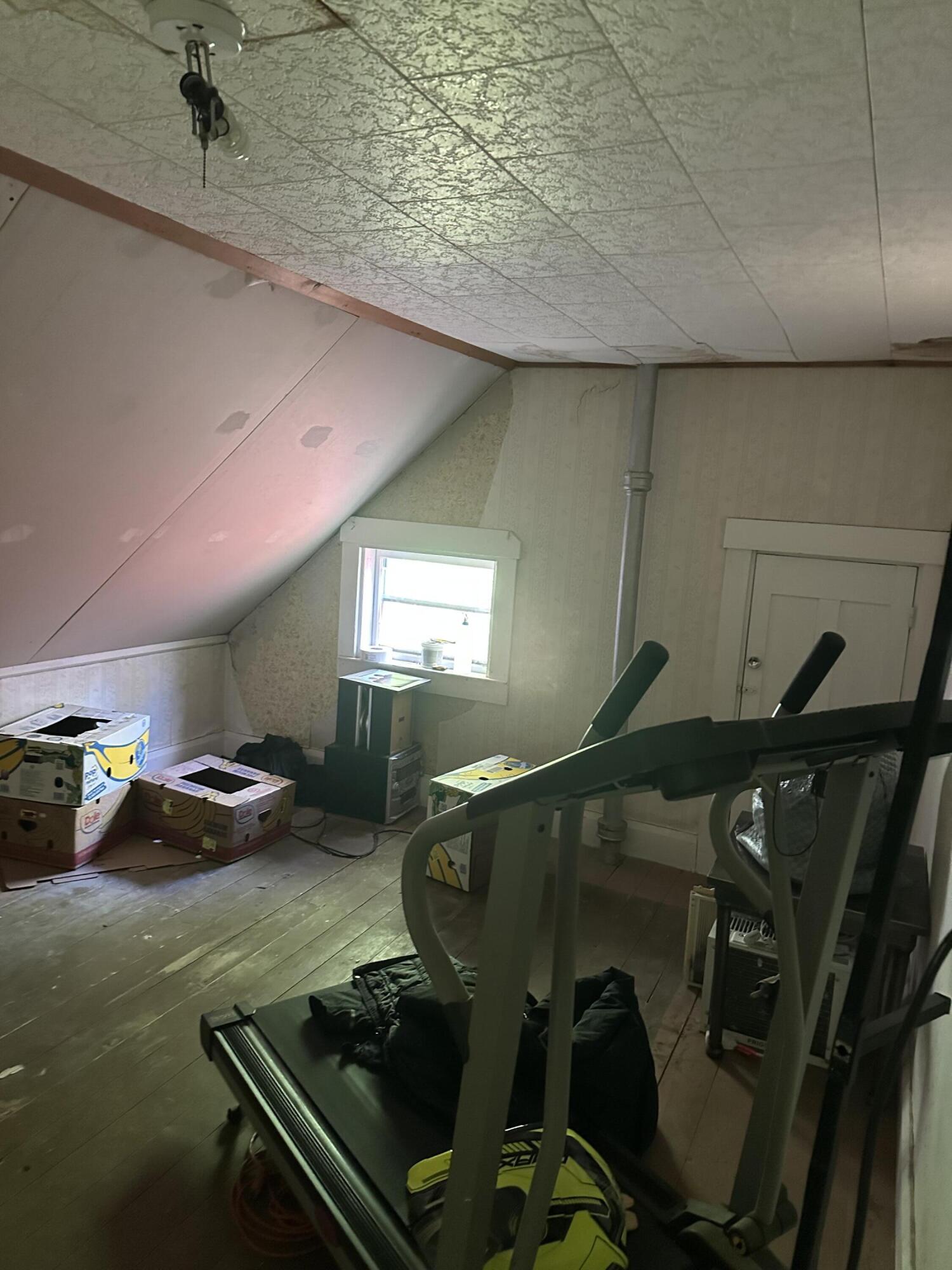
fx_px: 880
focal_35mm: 24
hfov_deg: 56.8
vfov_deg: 71.6
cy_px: 635
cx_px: 476
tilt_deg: -6.7
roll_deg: -4.9
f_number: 1.78
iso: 1000
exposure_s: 1/40
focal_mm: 6.86
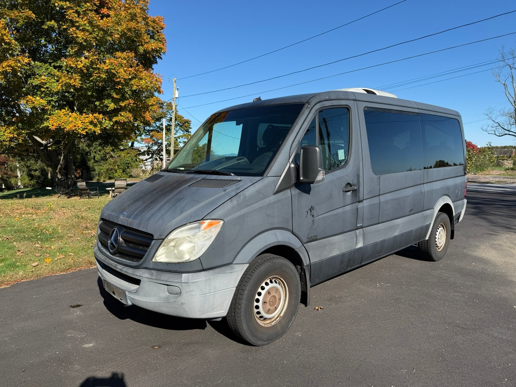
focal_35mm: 24
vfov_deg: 56.8
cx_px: 258
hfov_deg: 71.6
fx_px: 358
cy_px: 194
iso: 80
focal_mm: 6.76
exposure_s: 1/3759
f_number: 1.78
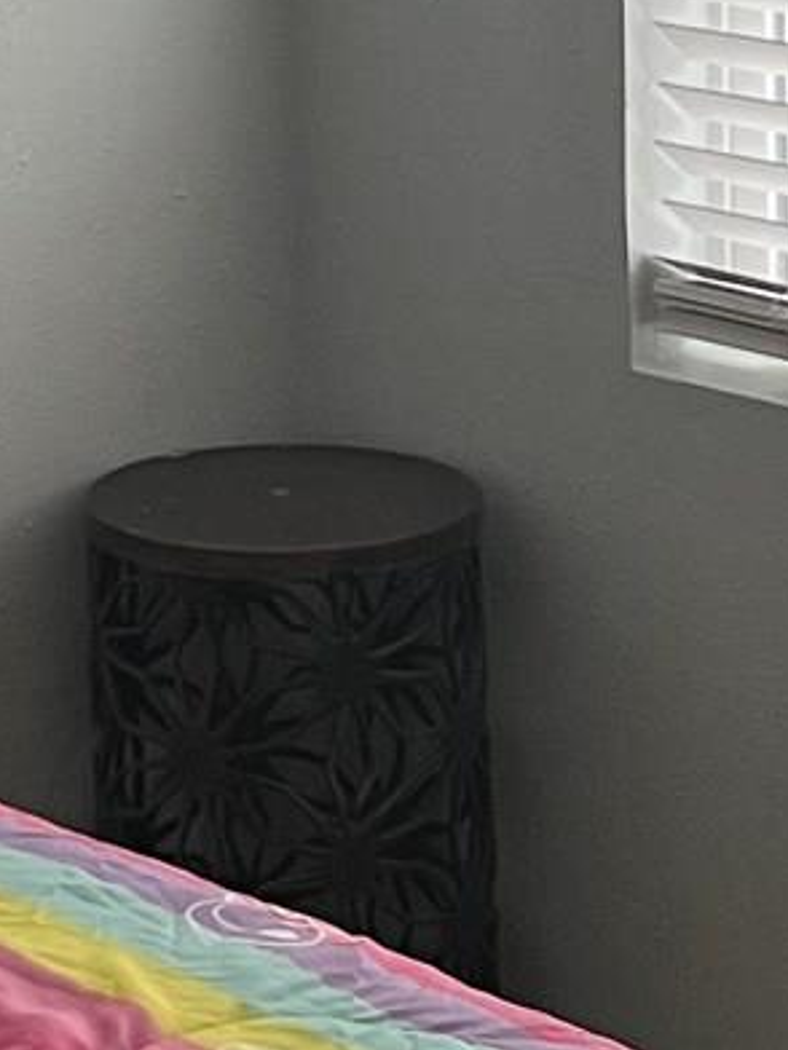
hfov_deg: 9.6
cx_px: -11
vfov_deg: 12.7
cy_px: -19
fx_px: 4644
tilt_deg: -7.9
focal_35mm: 153
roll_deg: +3.3
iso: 80
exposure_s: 1/60
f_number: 1.5
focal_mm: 5.7
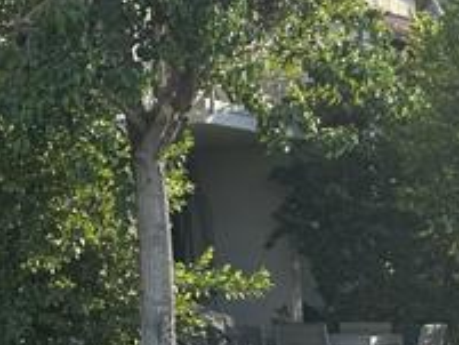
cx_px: -263
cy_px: 142
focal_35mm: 122
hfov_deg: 14.8
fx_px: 1619
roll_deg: +1.2
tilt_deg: +6.6
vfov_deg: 12.2
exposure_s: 1/989
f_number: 1.78
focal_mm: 6.86
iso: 80
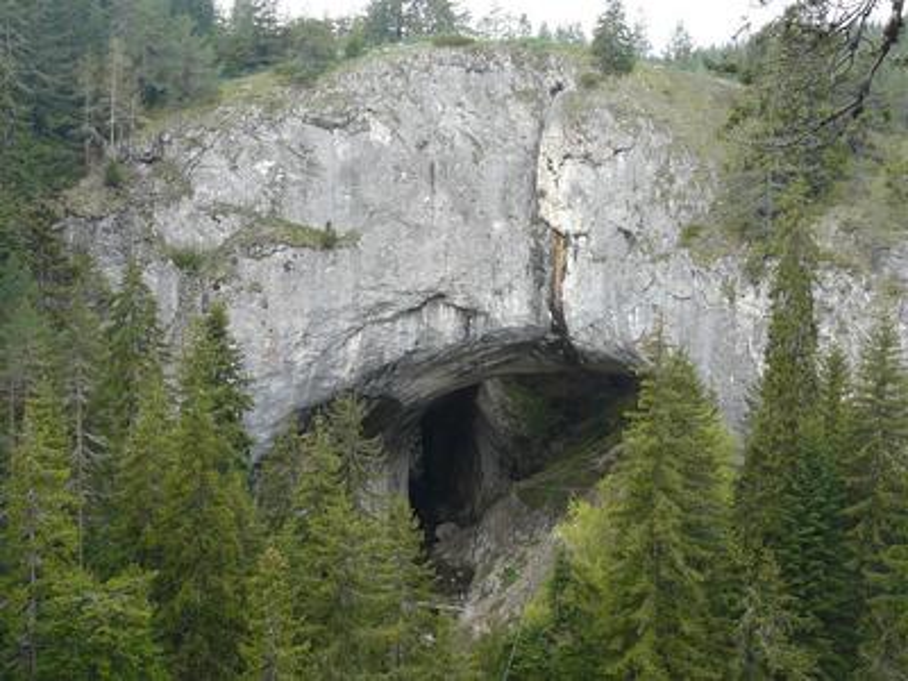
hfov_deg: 51.4
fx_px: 944
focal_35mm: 36
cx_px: 454
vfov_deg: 39.7
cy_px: 340
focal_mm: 4.6
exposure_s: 1/100
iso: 100
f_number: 3.6
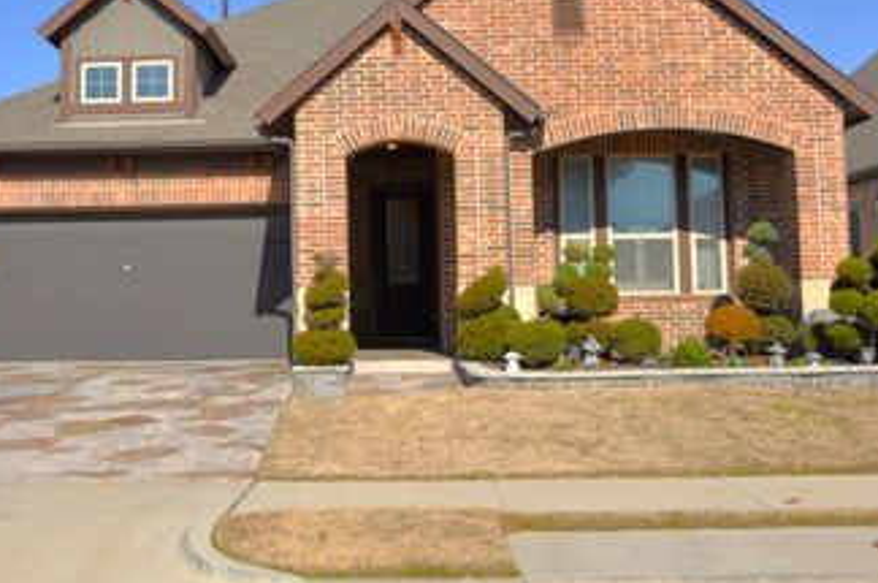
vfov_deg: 26.2
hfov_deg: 38.7
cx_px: 341
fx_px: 1242
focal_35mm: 51
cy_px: 174
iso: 200
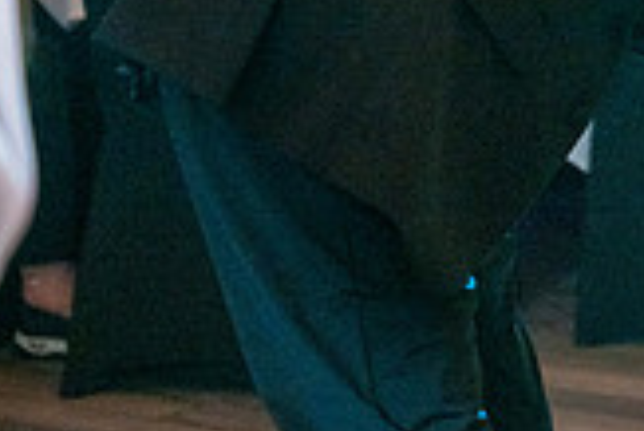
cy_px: -180
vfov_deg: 5.5
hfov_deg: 8.0
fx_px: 4458
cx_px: 1083
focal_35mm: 249
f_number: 2.8
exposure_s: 1/125
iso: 1000
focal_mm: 70
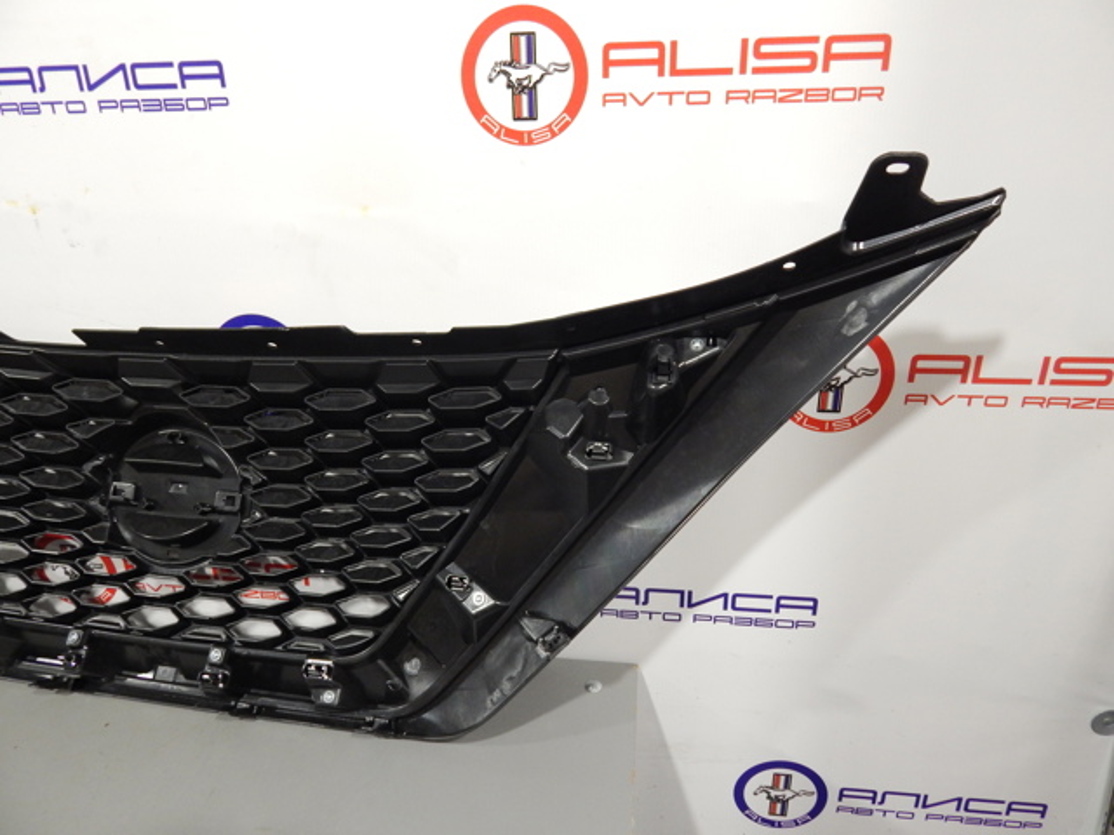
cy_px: 418
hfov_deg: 73.9
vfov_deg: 58.9
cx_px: 557
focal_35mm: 23
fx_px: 740
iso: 400
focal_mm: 4
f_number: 3
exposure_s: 1/25
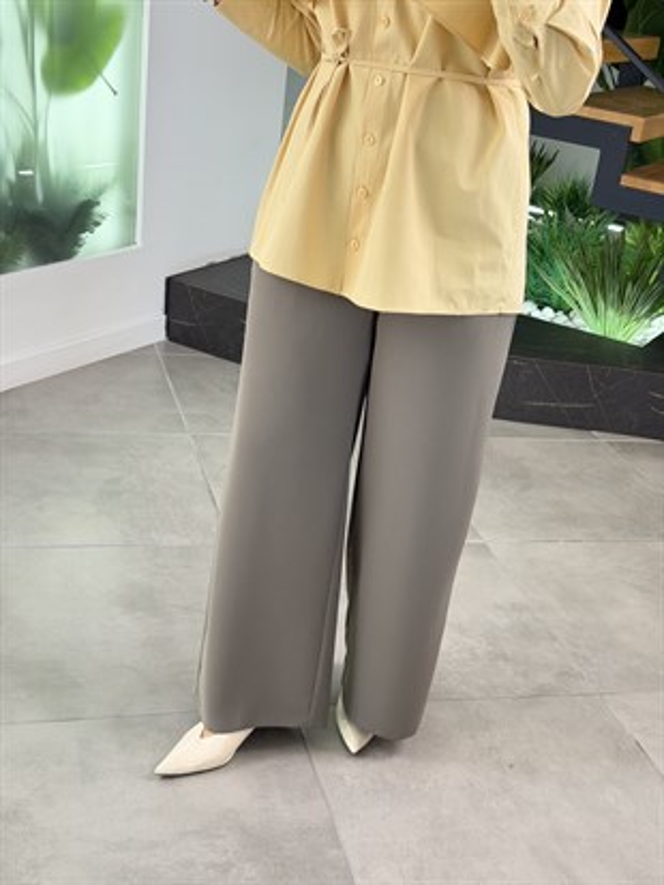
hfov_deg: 30.3
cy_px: 442
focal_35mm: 48
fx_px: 1227
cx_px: 332
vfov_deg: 39.6
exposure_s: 1/191
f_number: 1.78
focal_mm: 6.76
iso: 125
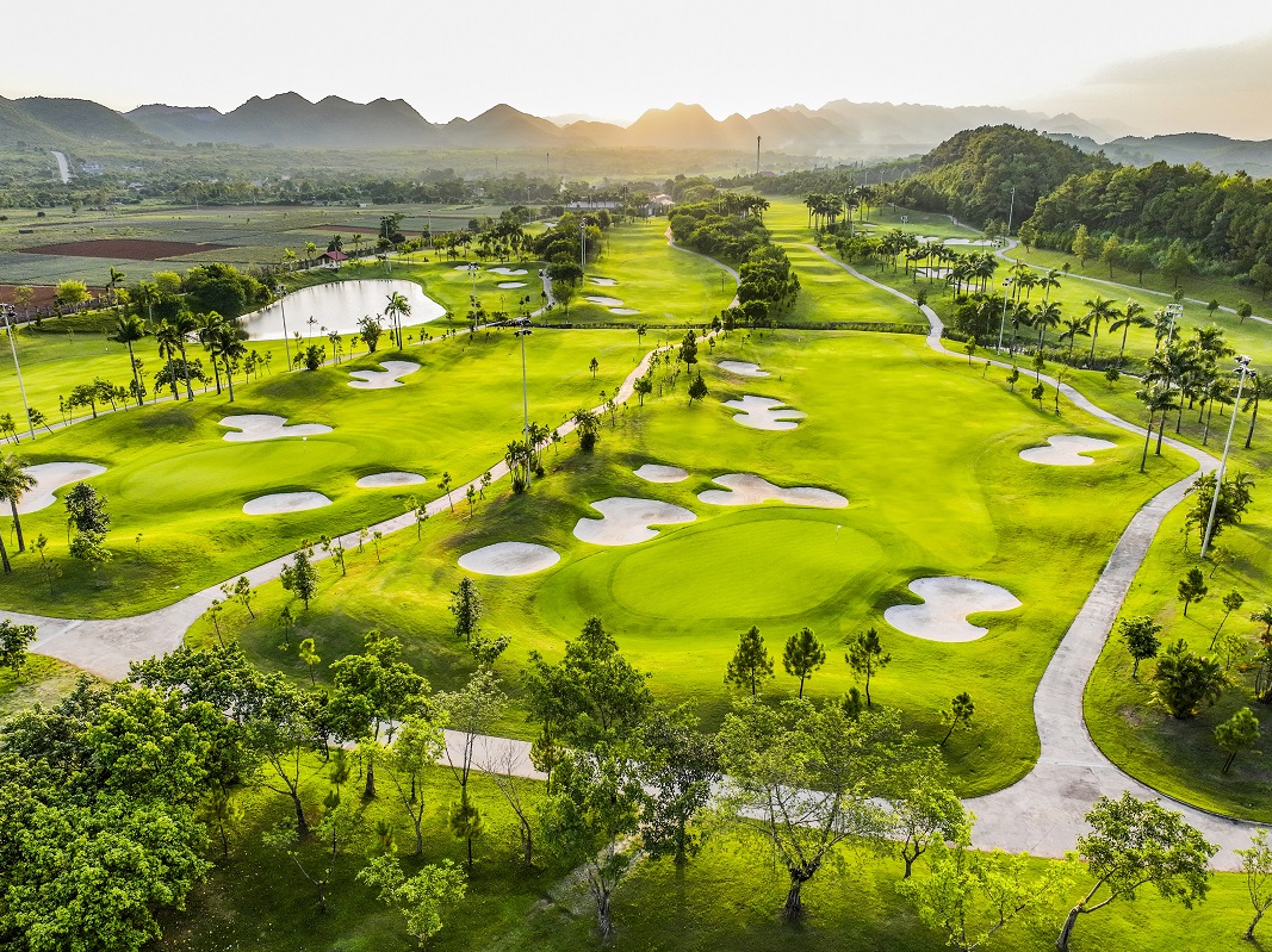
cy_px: 528
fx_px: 992
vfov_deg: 51.2
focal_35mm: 27
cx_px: 604
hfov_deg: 65.3
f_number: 2.8
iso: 200
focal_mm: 12.29
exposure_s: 1/100
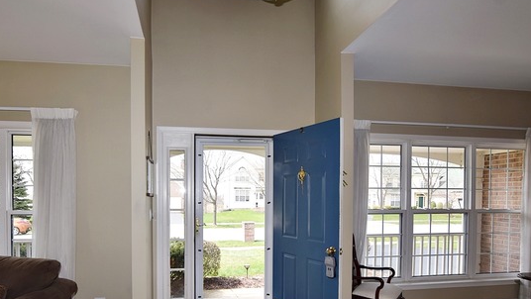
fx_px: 291
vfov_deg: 53.3
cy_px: 202
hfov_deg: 84.5
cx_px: 233
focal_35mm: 21
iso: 100
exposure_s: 1/125
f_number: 5.6
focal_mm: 11
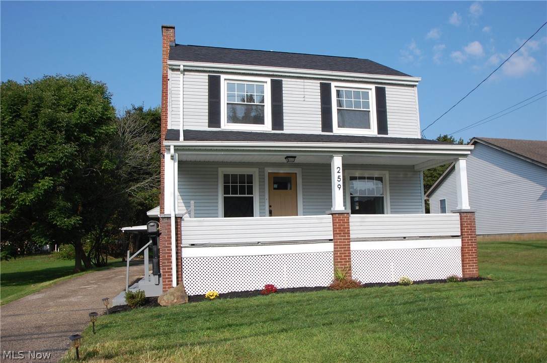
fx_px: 433
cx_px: 274
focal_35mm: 28
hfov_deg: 64.6
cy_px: 182
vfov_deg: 45.6
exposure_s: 1/400
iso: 200
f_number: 10
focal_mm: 19
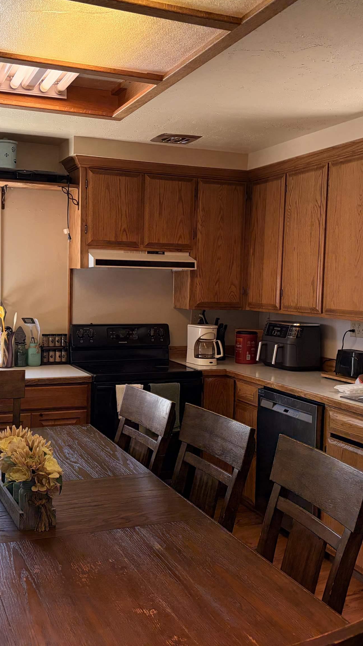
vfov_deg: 52.8
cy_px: 322
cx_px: 152
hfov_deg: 31.1
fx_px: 650
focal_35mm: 38
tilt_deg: -2.7
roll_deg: -0.4
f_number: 1.6
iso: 100
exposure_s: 1/217
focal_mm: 5.96
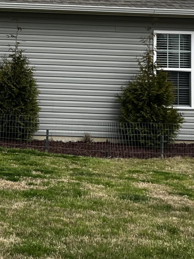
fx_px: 620
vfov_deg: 23.1
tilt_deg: +3.3
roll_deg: -2.3
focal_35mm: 83
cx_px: -160
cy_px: 39
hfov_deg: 15.2
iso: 50
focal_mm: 5.1
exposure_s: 1/3623
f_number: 1.6
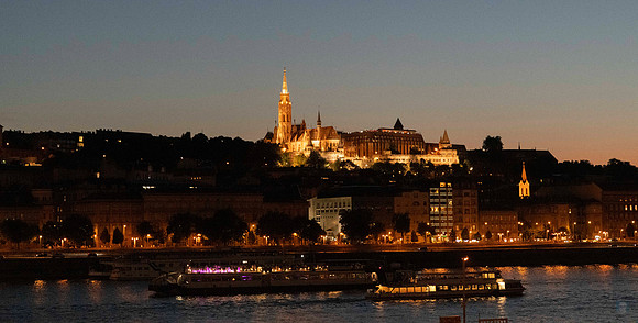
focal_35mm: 75
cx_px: 319
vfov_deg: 14.8
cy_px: 111
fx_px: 1240
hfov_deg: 28.9
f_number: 5.6
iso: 12800
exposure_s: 1/100
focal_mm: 70
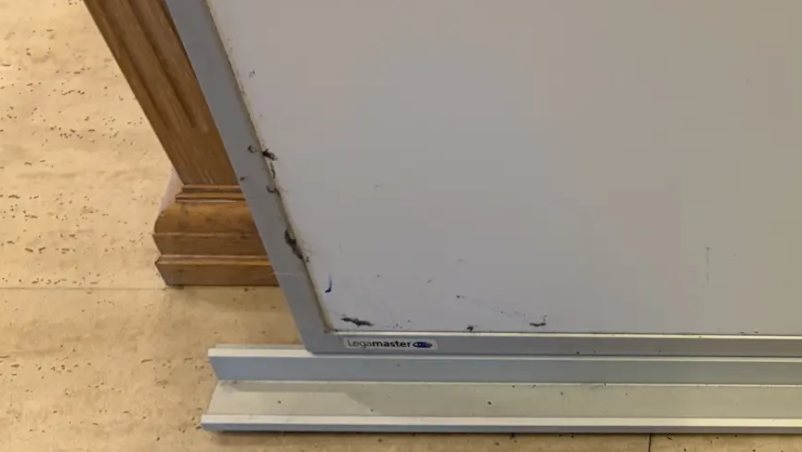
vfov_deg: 19.1
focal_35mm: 63
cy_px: 310
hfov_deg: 30.4
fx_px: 1340
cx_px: 846
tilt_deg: -53.7
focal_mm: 5.96
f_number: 1.6
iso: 160
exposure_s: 1/50
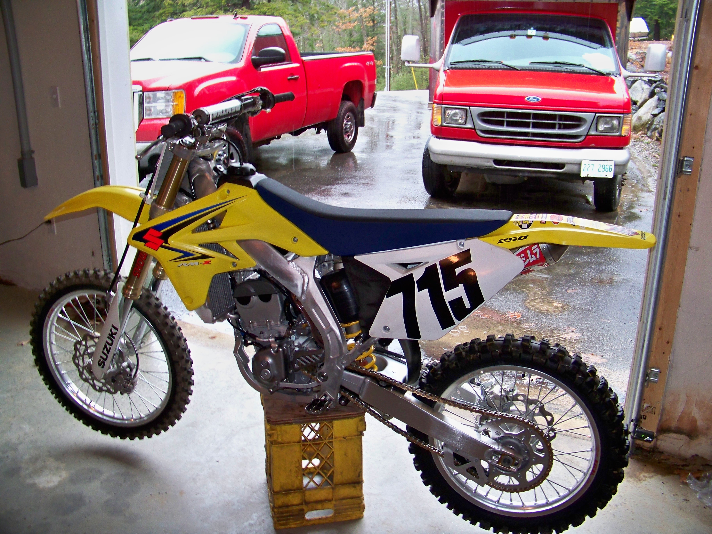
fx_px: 679
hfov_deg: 55.4
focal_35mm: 33
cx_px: 356
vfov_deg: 42.9
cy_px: 267
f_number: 2.8
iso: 200
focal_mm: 5.85
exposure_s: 1/30
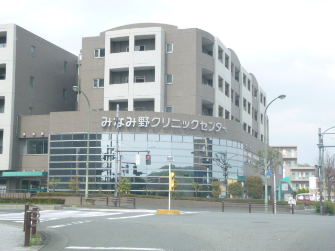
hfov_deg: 31.2
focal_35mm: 62
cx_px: 168
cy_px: 126
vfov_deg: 23.7
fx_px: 600
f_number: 5.3
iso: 100
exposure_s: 1/160
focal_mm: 11.1
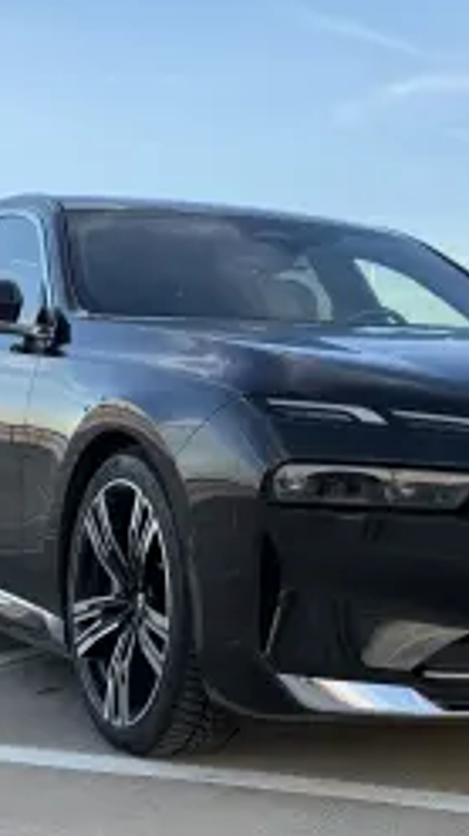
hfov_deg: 15.8
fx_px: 1685
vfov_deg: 27.9
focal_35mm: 76
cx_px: 361
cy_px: 428
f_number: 1.78
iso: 100
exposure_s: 1/513
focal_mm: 6.76
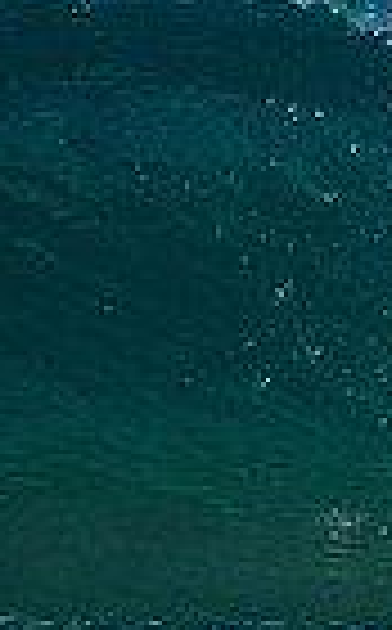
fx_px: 54513
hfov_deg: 0.4
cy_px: 358
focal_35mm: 3176
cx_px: 969
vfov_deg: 0.7
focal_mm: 500
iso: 220
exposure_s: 1/2000
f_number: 5.6
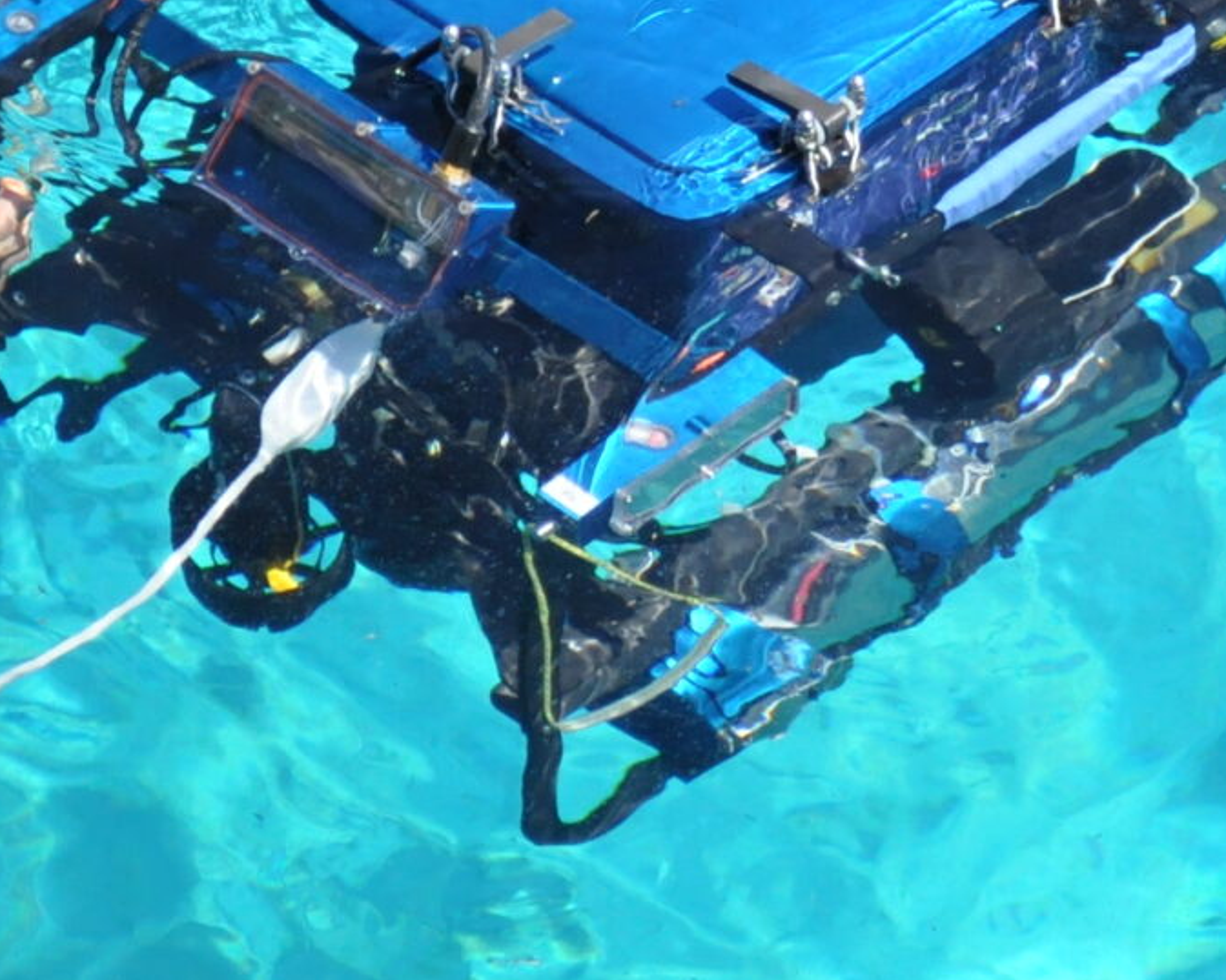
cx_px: 1102
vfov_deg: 6.3
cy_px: 2
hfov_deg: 7.8
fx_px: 8923
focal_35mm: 246
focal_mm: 46
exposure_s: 1/2500
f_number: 5.3
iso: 800
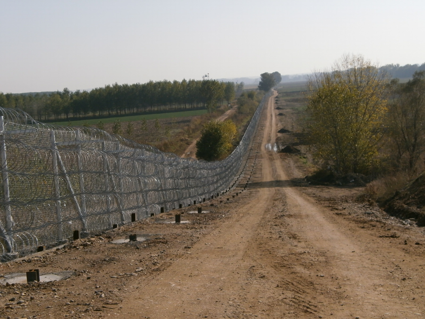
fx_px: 773
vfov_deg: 23.3
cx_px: 212
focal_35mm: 63
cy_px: 160
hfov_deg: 30.7
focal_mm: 11.1
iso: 100
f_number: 4.6
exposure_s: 1/1250
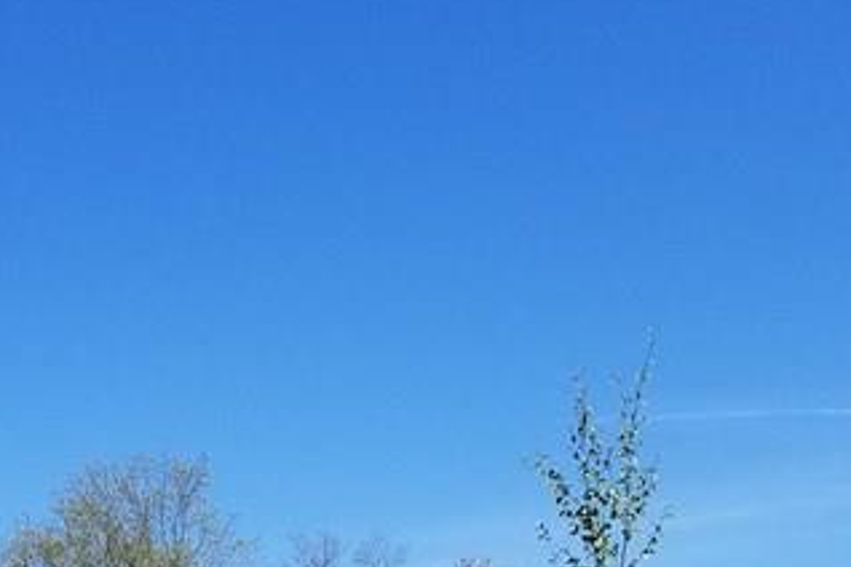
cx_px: 278
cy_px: 794
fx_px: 2056
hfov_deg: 23.3
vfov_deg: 14.8
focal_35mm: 87
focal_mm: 4.25
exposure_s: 1/2576
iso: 50
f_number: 1.7
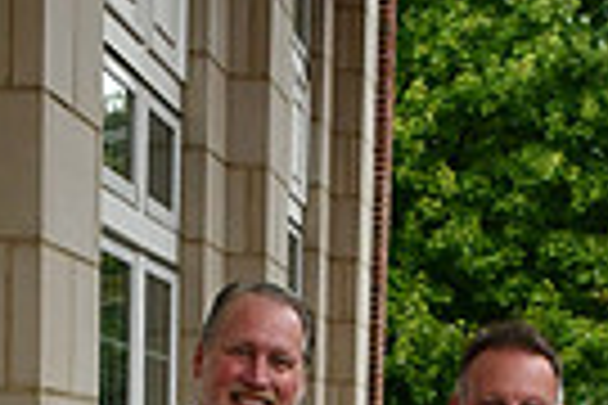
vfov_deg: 8.3
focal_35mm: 155
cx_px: 464
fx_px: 2618
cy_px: 866
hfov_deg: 13.2
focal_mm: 18
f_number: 3.5
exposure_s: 1/250
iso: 800
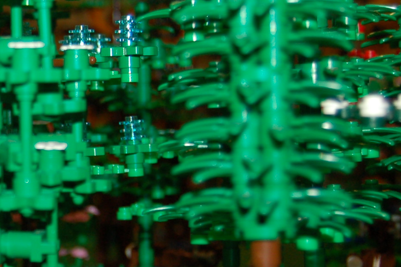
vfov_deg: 11.0
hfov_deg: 15.6
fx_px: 1391
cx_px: -115
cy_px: 148
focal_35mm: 125
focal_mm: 26
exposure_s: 1/60
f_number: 4.2
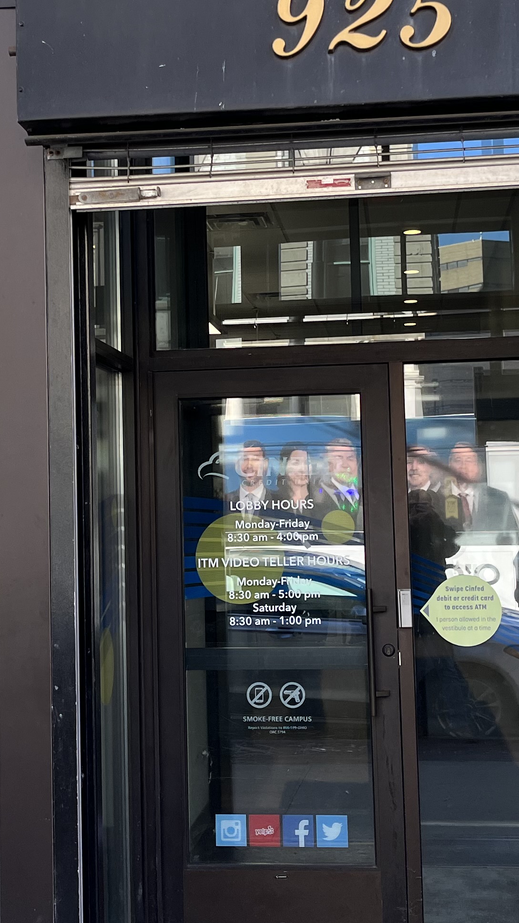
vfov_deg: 35.3
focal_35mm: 59
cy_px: 377
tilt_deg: +4.5
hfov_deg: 20.4
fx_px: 1443
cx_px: 206
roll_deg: +1.8
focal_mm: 5.1
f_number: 1.6
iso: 50
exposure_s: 1/369
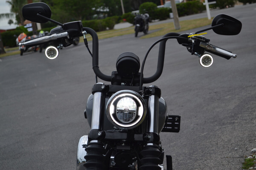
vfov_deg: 17.5
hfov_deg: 26.0
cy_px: 85
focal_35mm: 78
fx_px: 555
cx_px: 128
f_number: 7.1
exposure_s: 1/200
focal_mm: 52
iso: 100
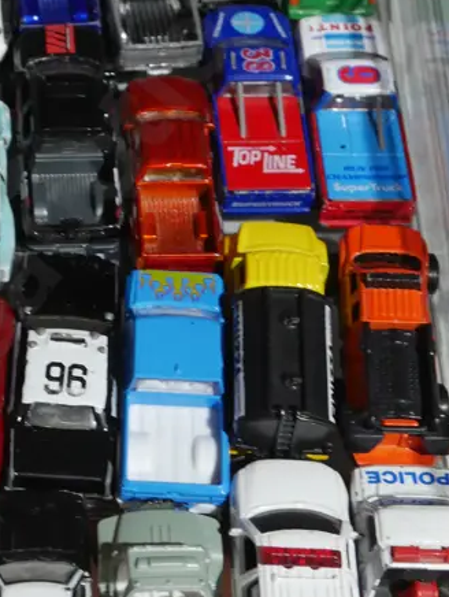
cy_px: 212
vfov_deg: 18.2
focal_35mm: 108
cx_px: 70
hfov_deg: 13.6
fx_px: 1864
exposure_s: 1/60
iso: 640
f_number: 5.1
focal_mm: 23
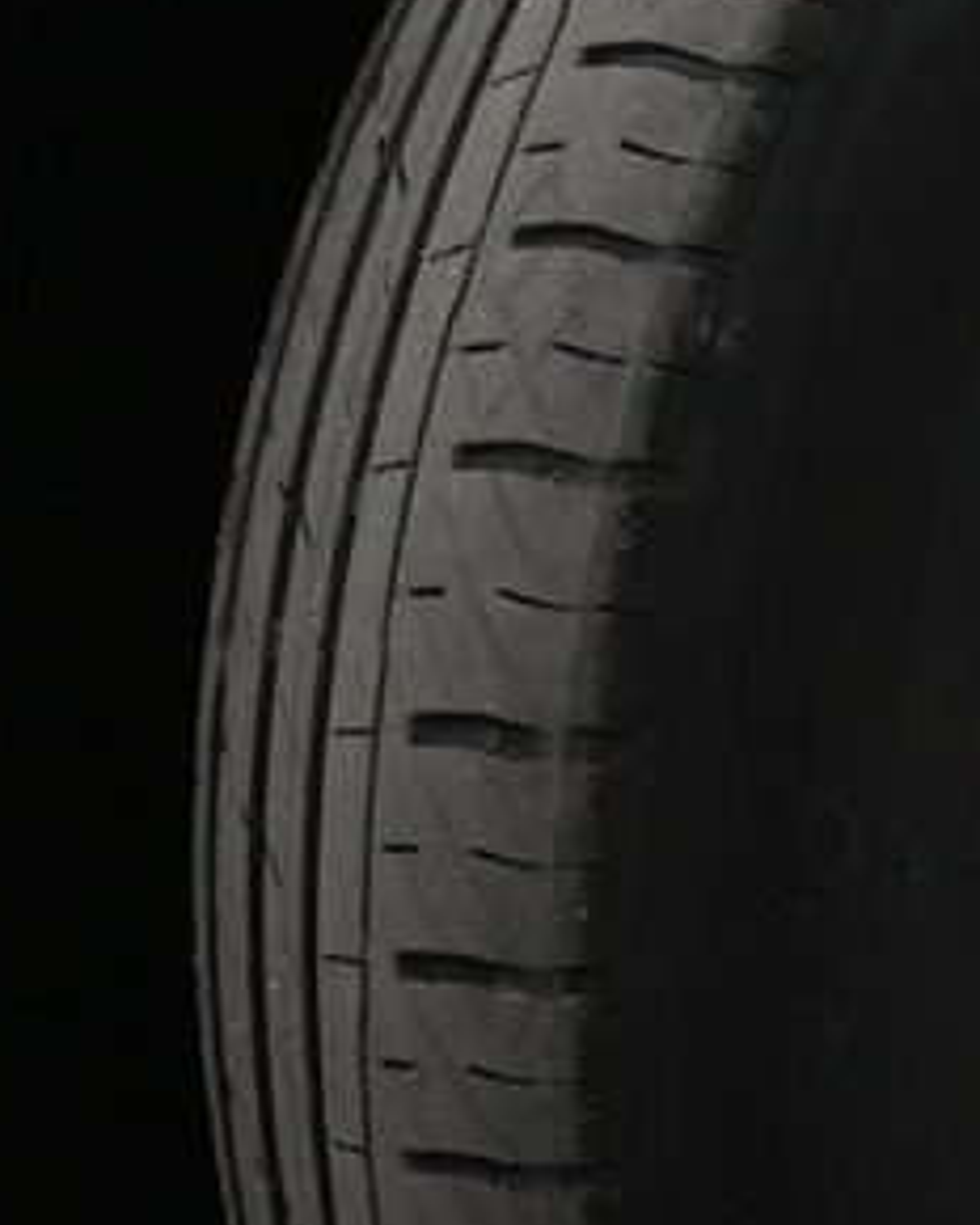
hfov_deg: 10.6
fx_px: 4844
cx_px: 1947
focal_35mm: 134
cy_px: 735
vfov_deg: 14.4
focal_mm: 17
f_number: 3.5
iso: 1000
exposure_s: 1/25
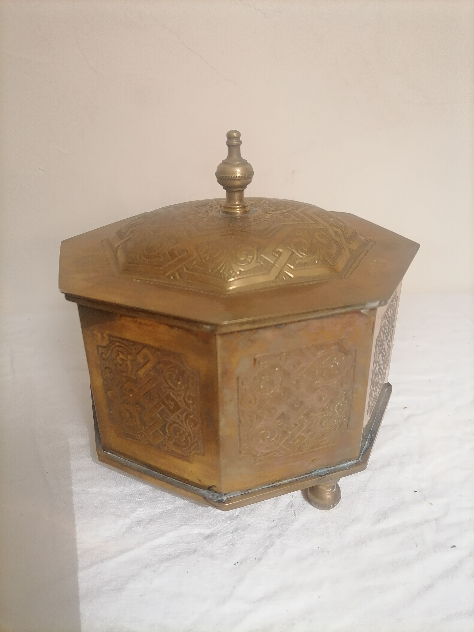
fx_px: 475
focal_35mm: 26
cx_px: 237
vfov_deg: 67.3
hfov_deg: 53.1
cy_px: 316
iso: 400
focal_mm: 5.4
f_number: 1.8
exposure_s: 1/25
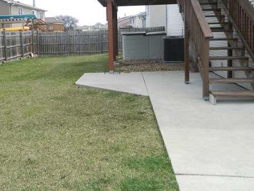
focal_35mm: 37
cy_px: 55
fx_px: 271
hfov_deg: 49.7
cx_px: 98
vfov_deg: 38.0
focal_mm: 4.5
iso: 110
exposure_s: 1/640
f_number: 3.1
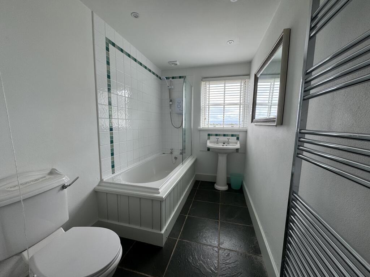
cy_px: 138
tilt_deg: -5.6
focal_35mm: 14
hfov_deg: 102.1
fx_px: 150
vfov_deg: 85.7
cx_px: 185
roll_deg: -0.2
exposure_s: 1/100
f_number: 2.2
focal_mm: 2.22
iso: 40
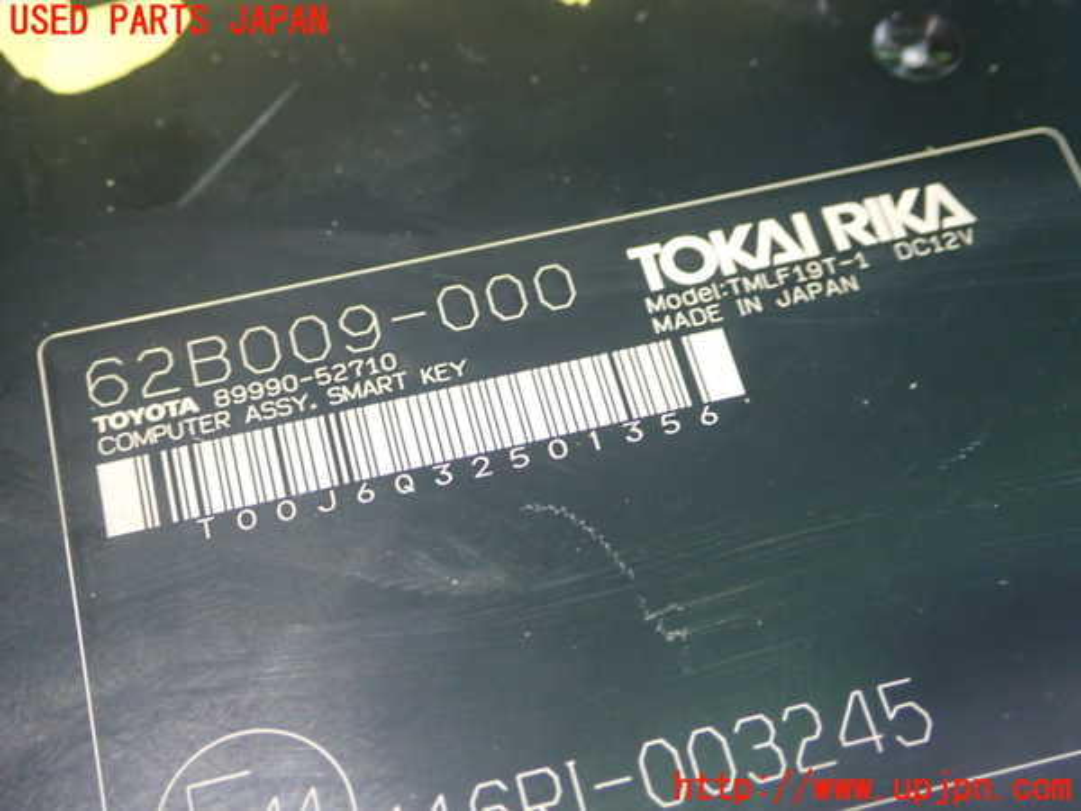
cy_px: 406
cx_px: 540
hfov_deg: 35.5
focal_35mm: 54
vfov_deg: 27.0
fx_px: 1686
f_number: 3.3
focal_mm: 9.65
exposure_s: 1/50
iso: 800
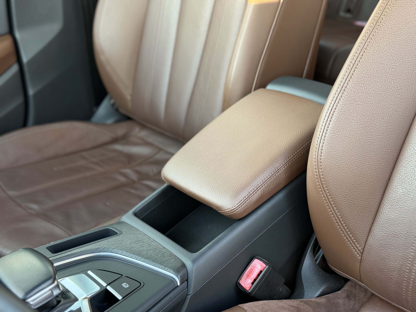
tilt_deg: -33.4
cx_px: 208
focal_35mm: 48
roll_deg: +10.7
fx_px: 577
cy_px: 156
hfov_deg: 39.7
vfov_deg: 30.3
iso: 100
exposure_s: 1/85
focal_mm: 6.76
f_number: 1.78
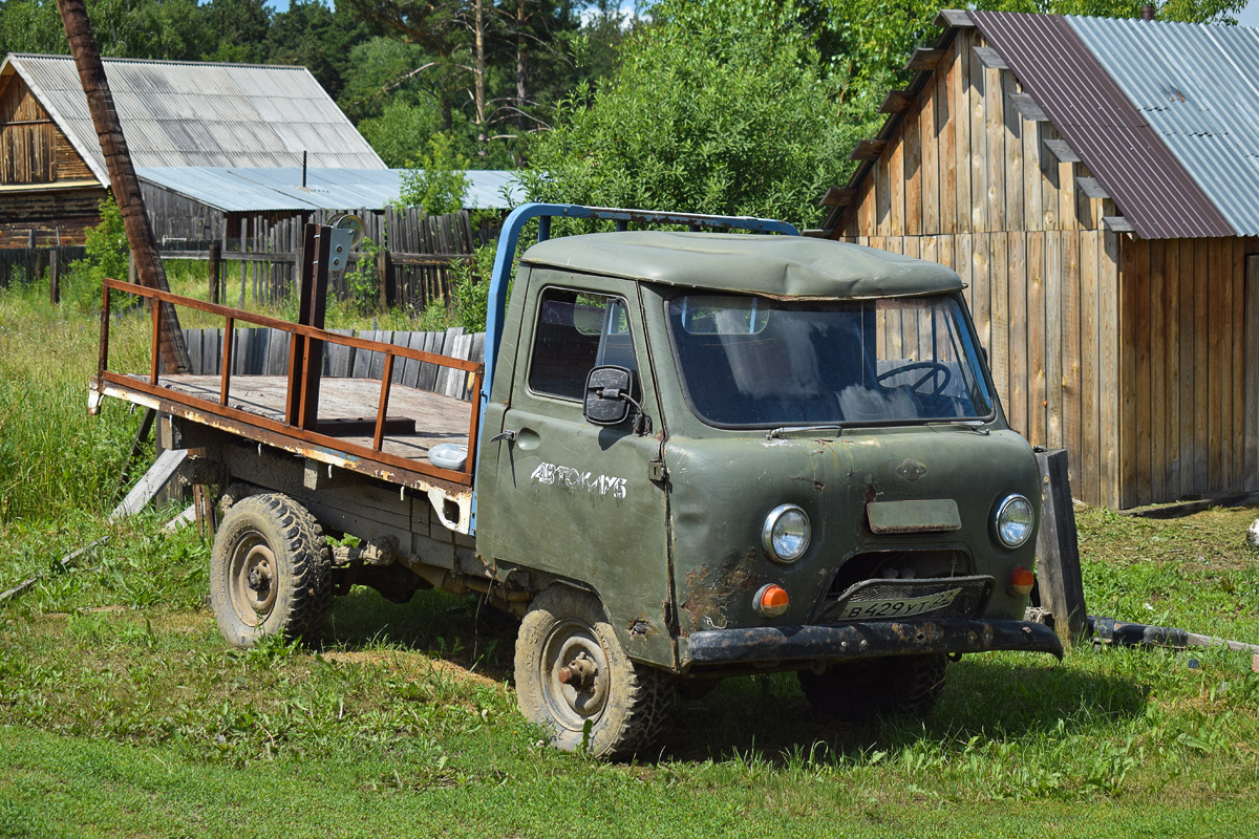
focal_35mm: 69
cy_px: 420
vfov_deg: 19.7
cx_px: 630
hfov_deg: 29.2
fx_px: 2413
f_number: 6.3
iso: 200
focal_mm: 46
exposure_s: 1/1000
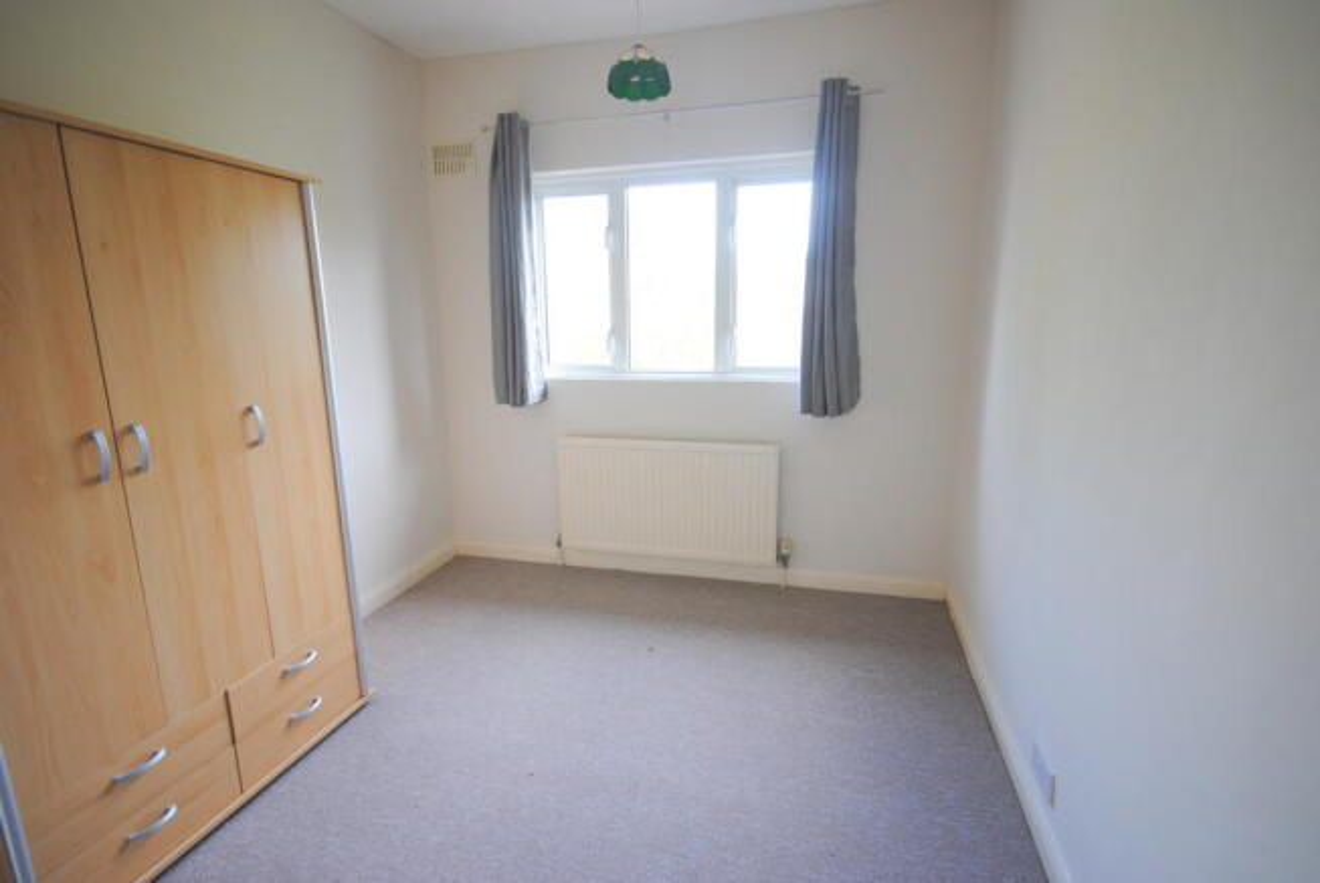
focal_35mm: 17
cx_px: 660
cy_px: 442
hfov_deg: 92.4
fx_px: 633
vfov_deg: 69.8
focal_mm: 11.5
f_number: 4.2
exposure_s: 1/30
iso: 320
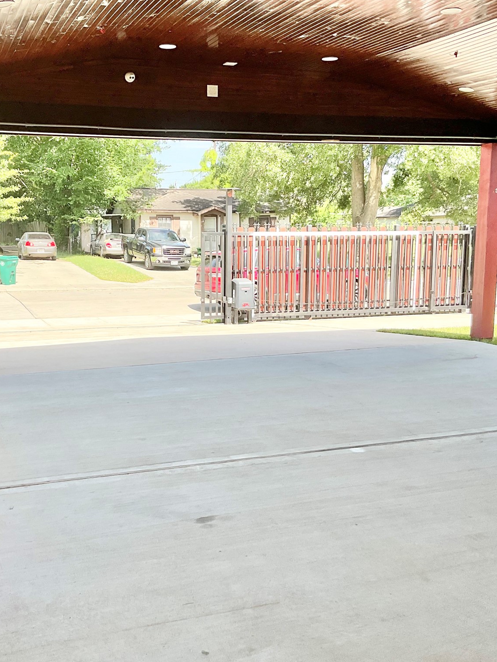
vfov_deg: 47.9
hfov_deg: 36.6
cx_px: 190
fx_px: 747
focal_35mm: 39
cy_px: 333
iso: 16
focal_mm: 3
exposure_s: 1/514
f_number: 1.8
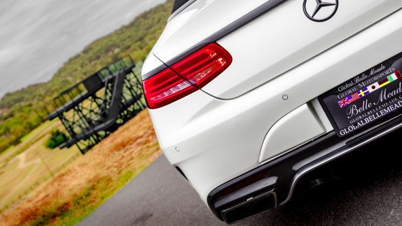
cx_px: 198
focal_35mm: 53
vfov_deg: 22.6
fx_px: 565
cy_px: 105
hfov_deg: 39.2
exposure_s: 1/400
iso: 640
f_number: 5.6
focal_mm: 46
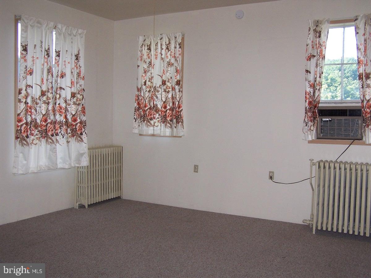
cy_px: 139
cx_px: 186
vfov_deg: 37.7
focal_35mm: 38
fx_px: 407
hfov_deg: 49.0
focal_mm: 6.3
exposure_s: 1/90
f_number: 4
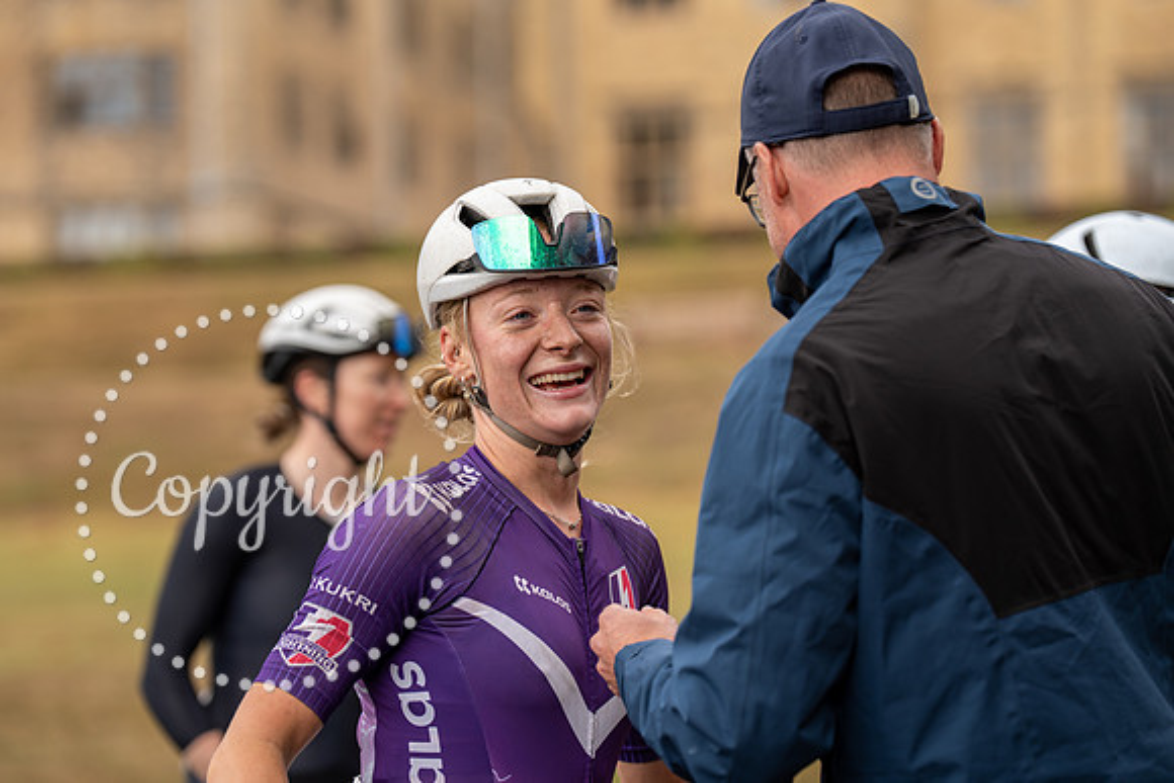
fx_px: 4501
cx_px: 587
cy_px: 392
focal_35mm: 138
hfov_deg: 14.9
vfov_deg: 9.9
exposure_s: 1/1000
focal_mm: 138
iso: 250
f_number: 3.5
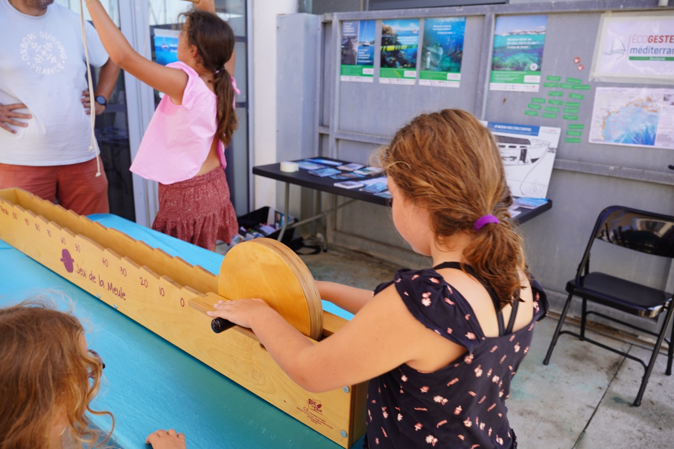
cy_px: 224
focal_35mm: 28
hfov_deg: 65.5
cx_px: 337
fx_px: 524
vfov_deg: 46.4
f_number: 5
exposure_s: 1/100
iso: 100
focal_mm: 28
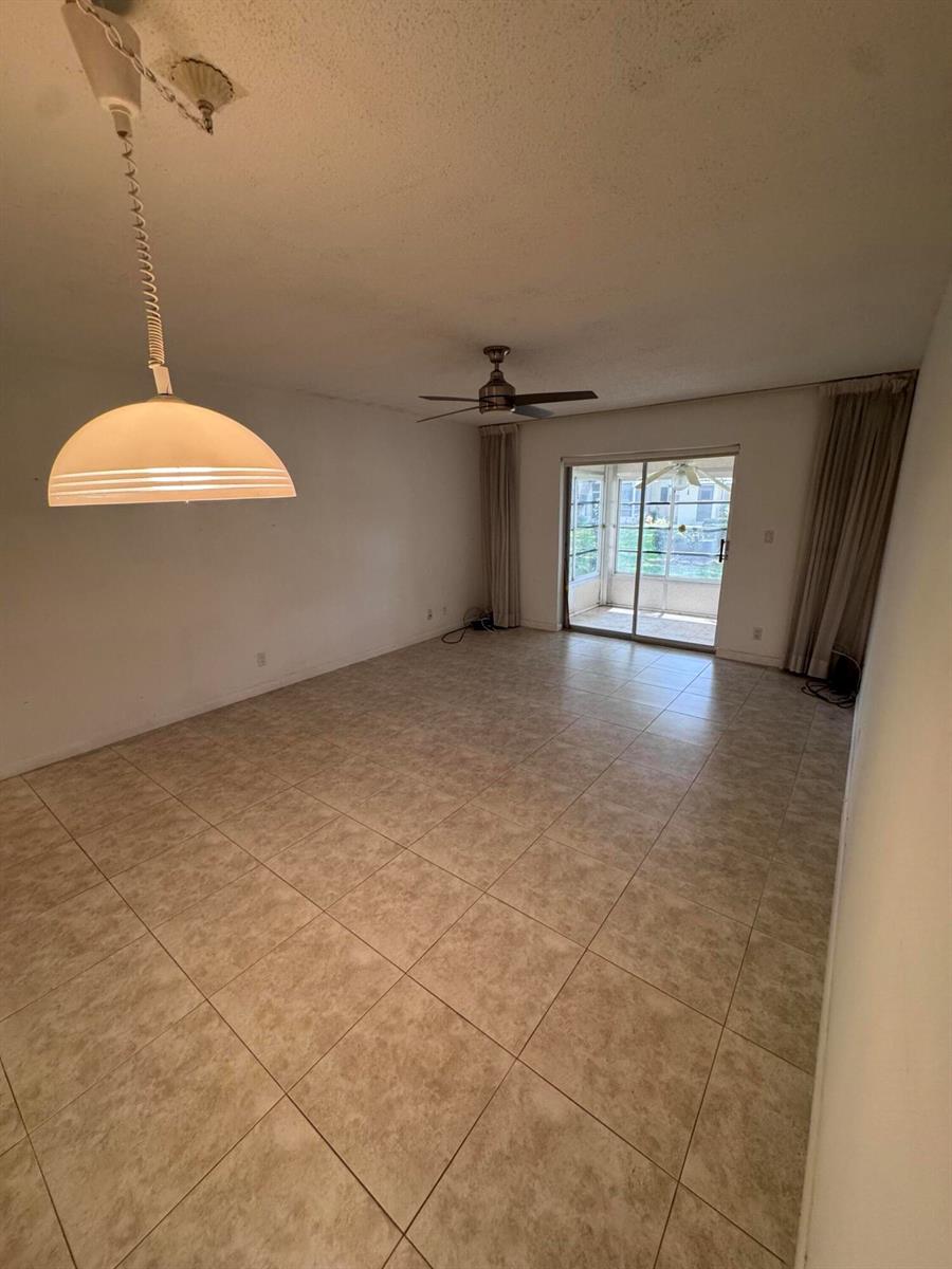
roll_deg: +1.9
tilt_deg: -14.4
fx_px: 513
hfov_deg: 85.7
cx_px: 476
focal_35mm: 14
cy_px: 634
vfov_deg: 102.1
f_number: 2.2
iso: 250
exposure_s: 1/60
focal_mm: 2.22
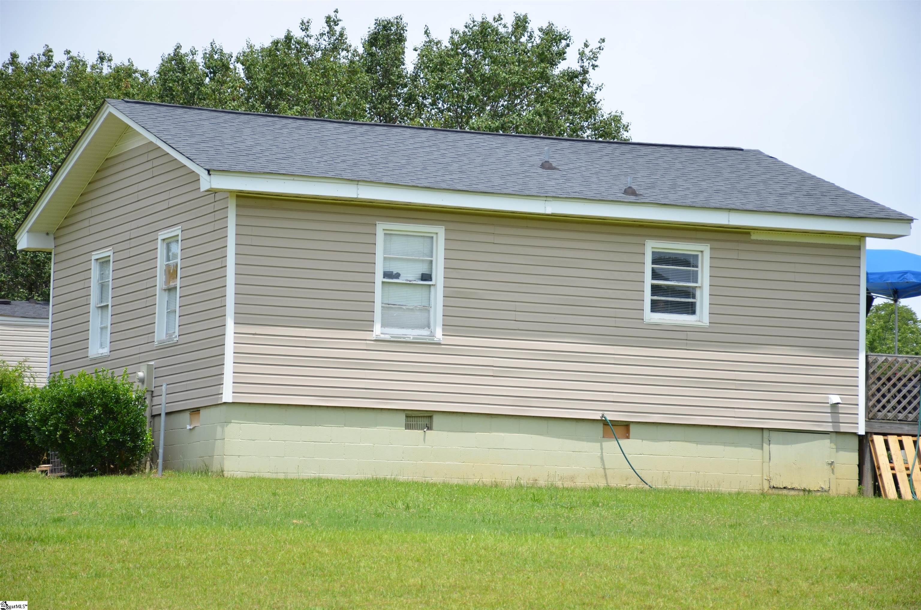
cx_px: 460
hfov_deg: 16.1
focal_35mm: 128
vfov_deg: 10.7
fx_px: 3255
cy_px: 305
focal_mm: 85
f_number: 7.1
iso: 200
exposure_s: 1/800
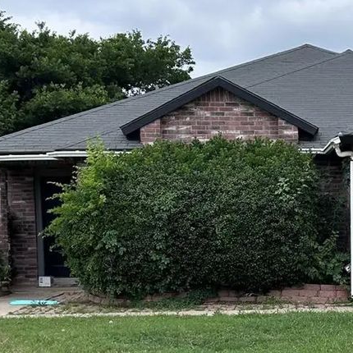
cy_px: 284
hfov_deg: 22.9
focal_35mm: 73
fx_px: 842
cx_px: 333
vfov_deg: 23.3
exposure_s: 1/6211
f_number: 1.5
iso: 50
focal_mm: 5.7
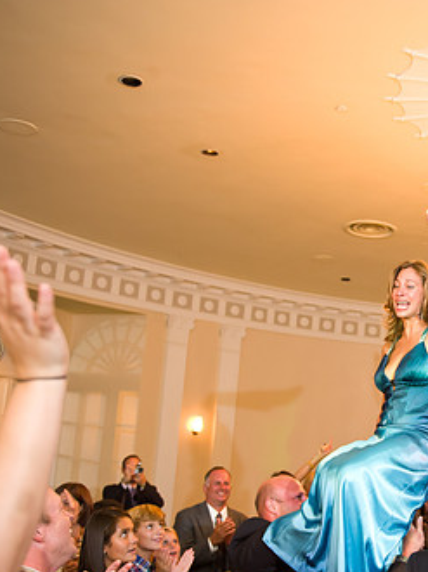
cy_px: 331
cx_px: 423
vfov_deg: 38.8
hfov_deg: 28.0
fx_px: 809
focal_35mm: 49
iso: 1600
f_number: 3.2
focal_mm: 29
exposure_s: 1/125
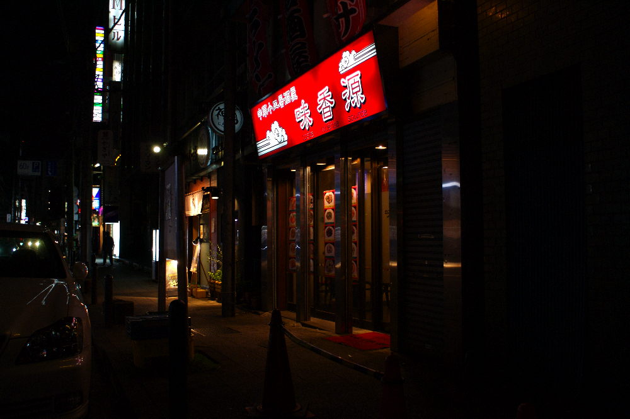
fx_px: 525
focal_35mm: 30
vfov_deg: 43.6
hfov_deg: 61.9
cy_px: 210
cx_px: 315
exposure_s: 1/40
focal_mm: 20
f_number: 4
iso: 400
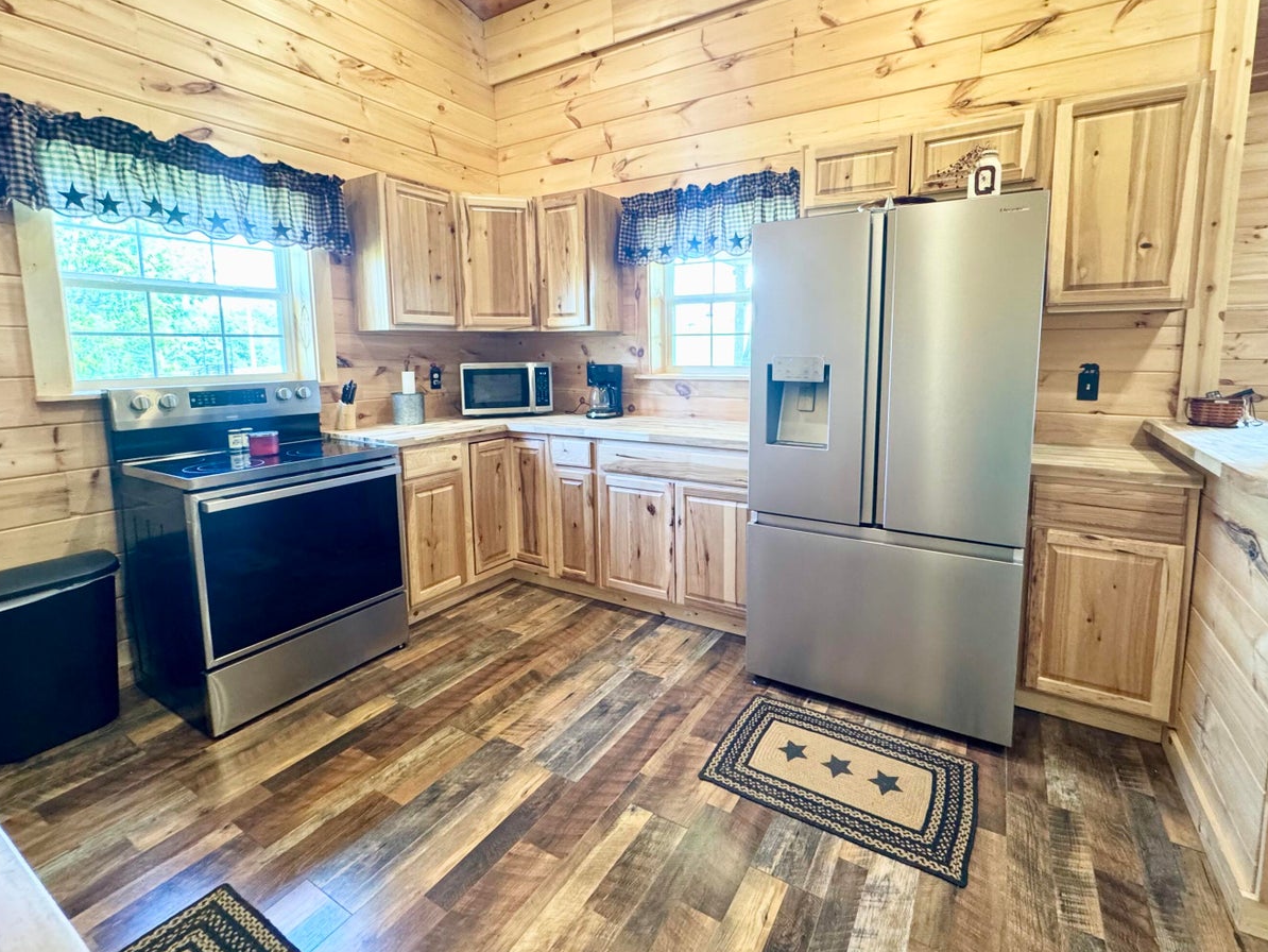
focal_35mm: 16
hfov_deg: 94.4
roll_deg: +0.7
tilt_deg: -5.7
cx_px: 669
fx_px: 586
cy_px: 416
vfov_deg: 77.8
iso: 400
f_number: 2.2
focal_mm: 2.22
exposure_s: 1/60
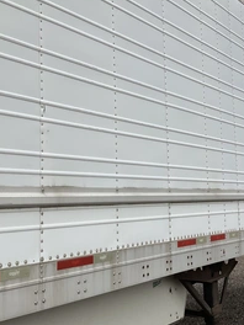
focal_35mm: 44
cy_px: 166
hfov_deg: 32.6
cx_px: 163
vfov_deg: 42.9
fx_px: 414
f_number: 1.8
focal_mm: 3
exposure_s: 1/1786
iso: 25
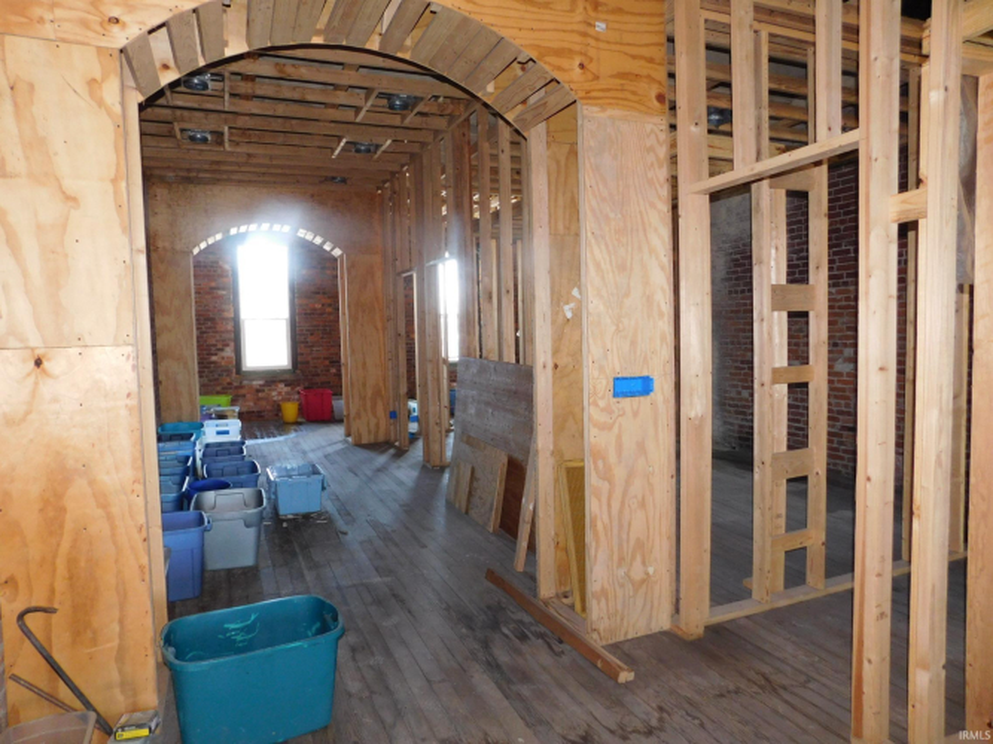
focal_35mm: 23
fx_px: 660
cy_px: 372
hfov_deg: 73.9
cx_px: 496
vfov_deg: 58.9
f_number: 3
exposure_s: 1/30
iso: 220
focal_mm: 4
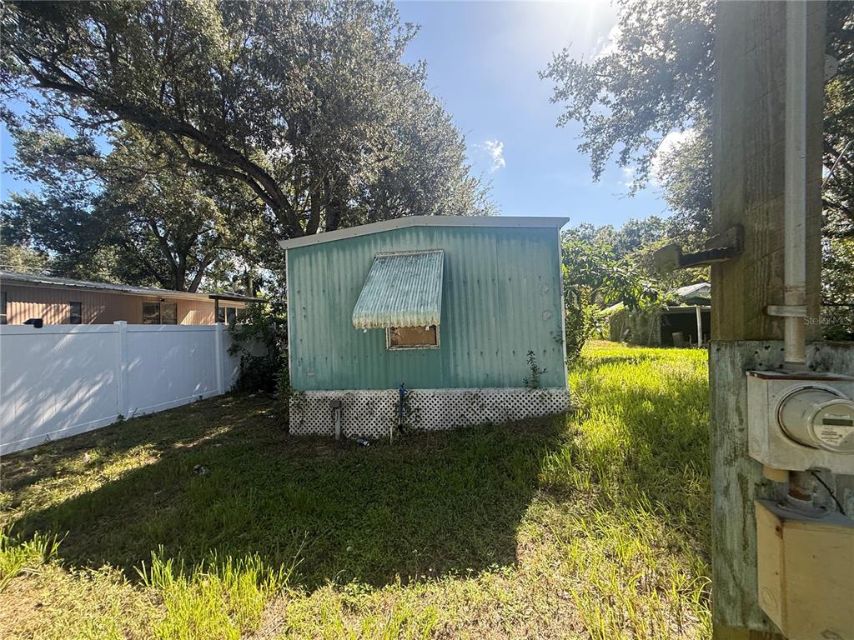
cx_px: 427
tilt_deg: +1.1
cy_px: 320
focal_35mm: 14
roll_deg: +1.4
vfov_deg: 85.7
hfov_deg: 102.1
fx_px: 345
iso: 50
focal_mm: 2.22
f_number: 2.2
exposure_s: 1/390
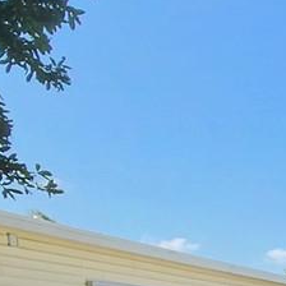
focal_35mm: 82
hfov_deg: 12.3
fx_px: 766
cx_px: 804
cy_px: 475
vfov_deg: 17.9
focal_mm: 2.2
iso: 50
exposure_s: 1/952
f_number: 2.2
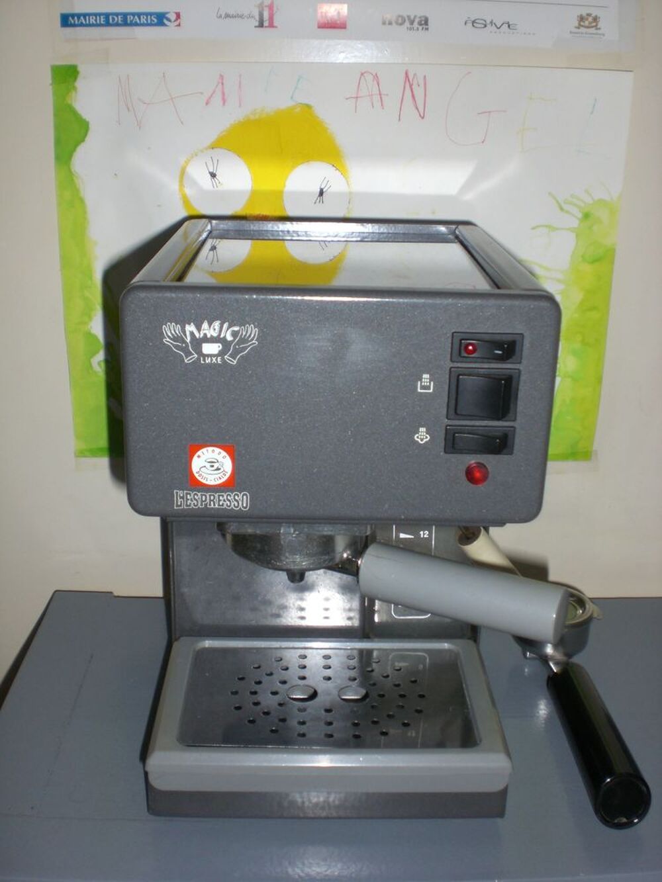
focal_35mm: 38
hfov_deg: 37.7
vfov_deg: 49.0
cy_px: 441
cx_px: 331
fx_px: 969
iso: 100
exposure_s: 1/60
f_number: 3.1
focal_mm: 6.3
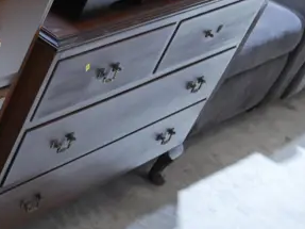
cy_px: 35
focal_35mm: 100
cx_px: -237
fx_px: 881
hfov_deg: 16.5
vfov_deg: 14.7
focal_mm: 14
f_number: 3.5
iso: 1250
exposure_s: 1/60
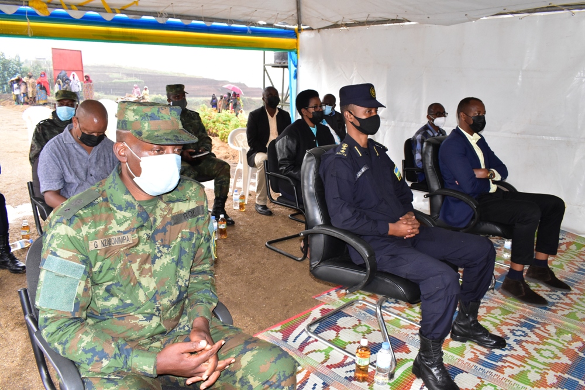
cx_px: 292
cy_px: 195
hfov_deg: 67.4
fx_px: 439
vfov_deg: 47.9
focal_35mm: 27
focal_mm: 18
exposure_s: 1/60
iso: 1600
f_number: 9
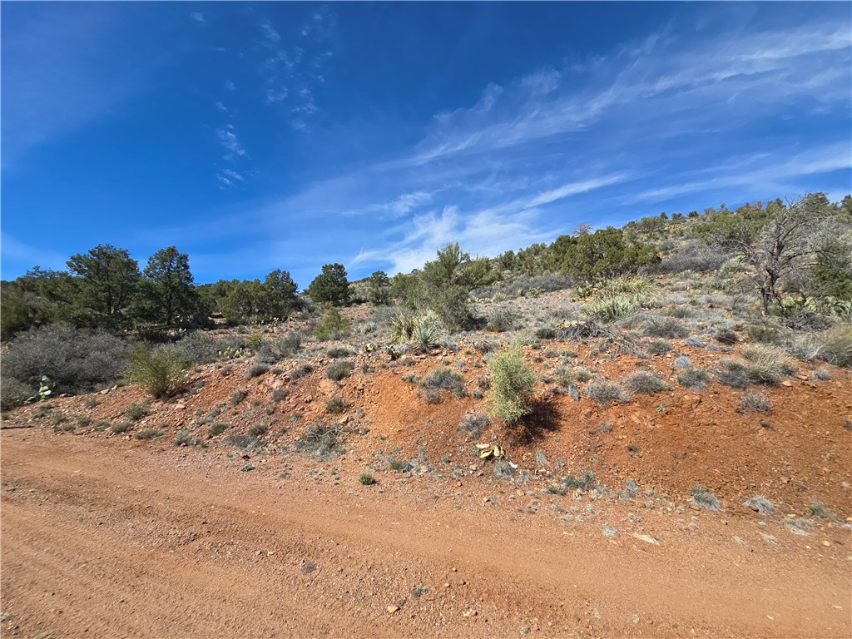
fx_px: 320
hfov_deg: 106.2
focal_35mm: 13
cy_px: 320
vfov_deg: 89.9
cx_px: 426
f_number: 2.2
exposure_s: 1/2216
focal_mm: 2.2
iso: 50
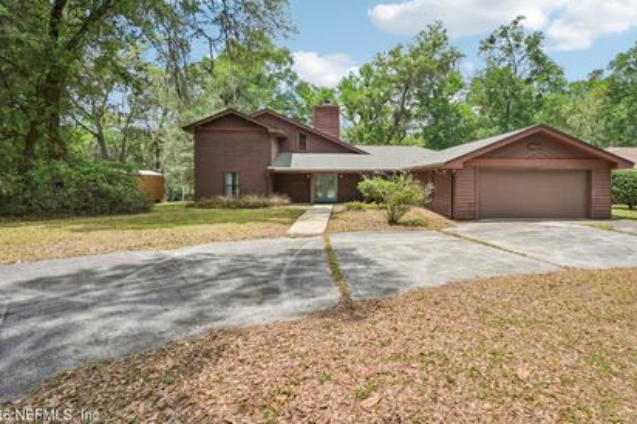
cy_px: 180
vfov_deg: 69.9
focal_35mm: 17
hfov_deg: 93.0
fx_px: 301
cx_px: 353
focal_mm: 14
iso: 100
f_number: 8
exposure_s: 1/250
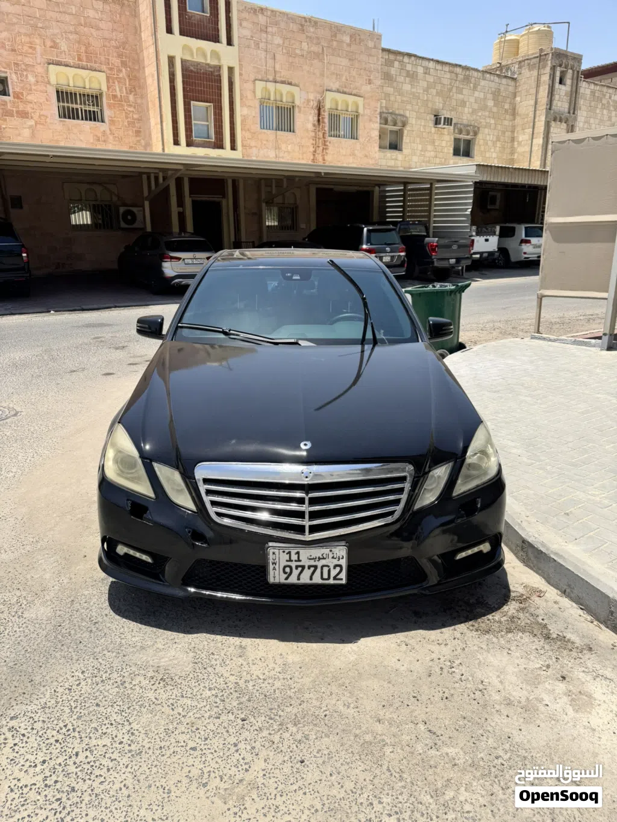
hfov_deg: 56.8
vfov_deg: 71.6
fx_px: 570
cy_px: 411
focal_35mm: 24
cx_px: 308
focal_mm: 6.76
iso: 80
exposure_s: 1/4950
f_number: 1.78
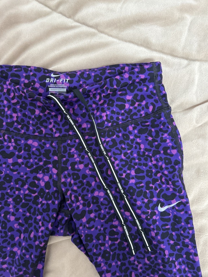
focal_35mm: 26
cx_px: 104
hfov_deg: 53.1
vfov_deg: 67.3
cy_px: 138
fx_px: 208
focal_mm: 5.7
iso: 400
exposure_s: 1/33
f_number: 1.5
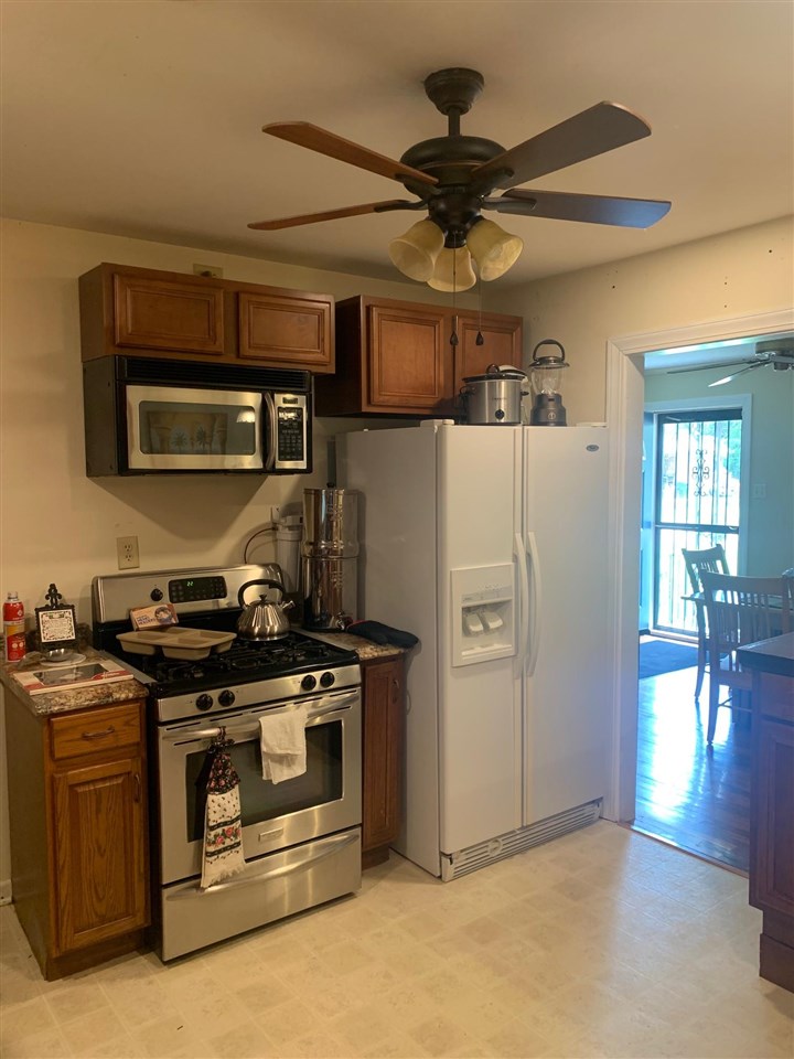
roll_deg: +0.0
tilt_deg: -4.6
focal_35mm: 26
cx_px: 397
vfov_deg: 67.3
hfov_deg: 53.1
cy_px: 530
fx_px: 795
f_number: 1.8
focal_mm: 4.25
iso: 160
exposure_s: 1/60
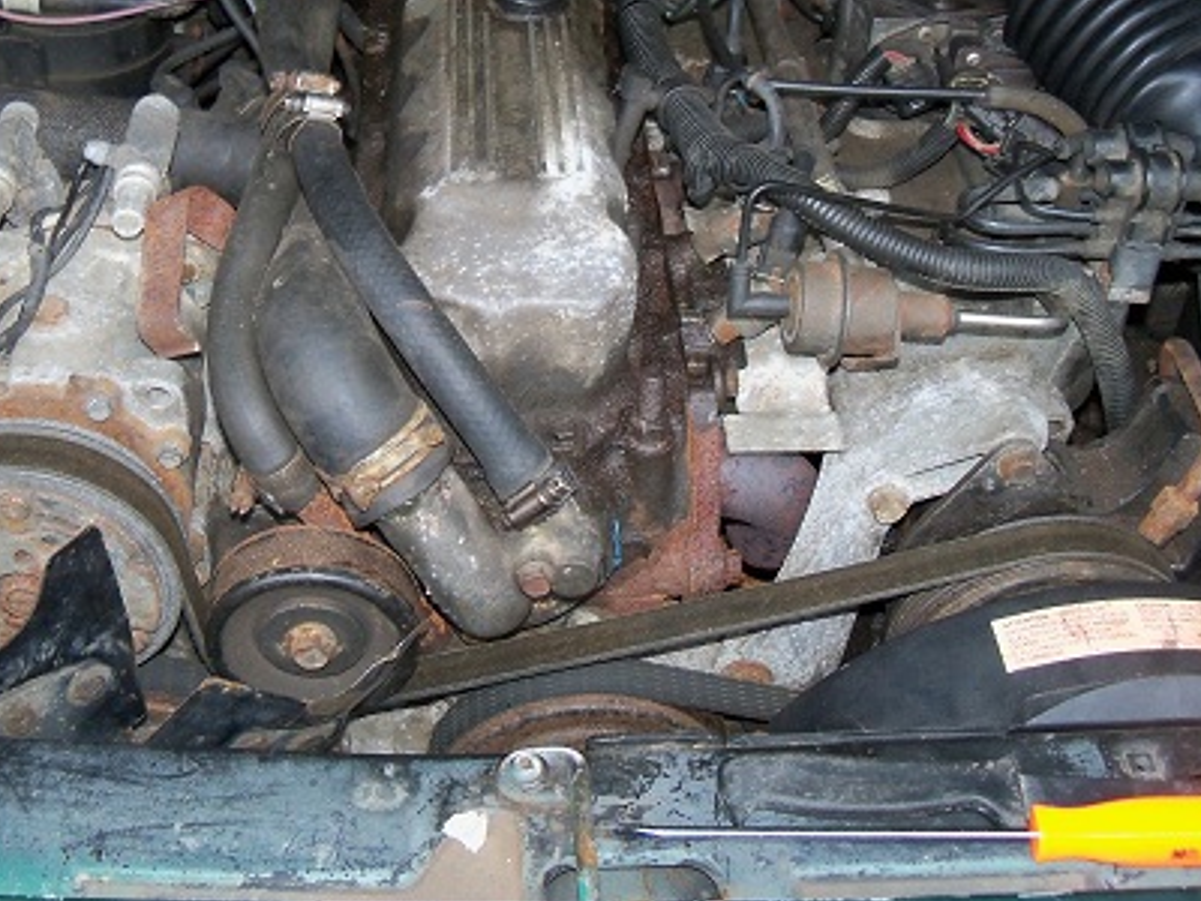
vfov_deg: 30.0
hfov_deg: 39.5
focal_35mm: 48
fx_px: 1665
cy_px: 296
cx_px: 495
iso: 200
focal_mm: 6.2
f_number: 3.5
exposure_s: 1/30
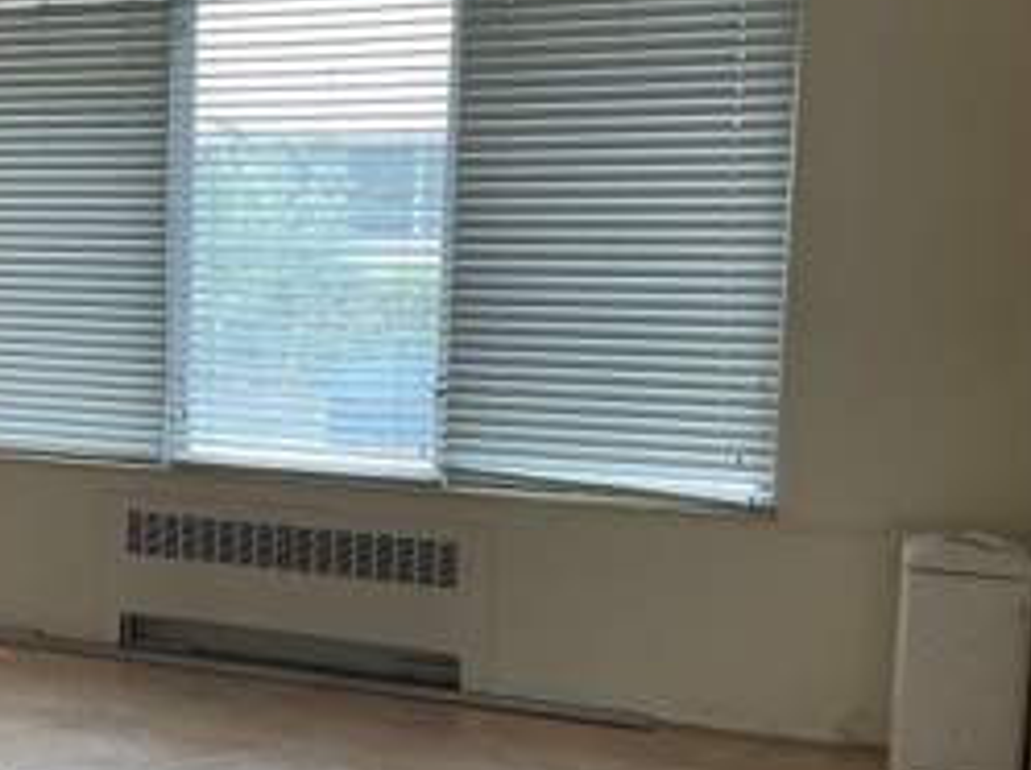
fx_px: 1665
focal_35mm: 56
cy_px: 414
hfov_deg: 32.5
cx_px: 83
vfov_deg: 26.0
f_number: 1.8
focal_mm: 3
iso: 64
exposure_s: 1/122
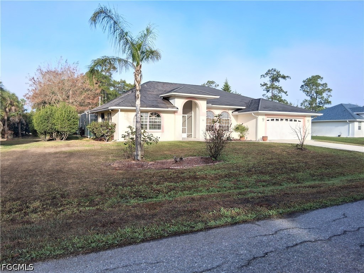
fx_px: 273
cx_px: 182
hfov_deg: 67.3
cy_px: 136
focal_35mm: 26
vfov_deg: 53.1
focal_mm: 3.98
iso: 25
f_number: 1.8
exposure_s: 1/438
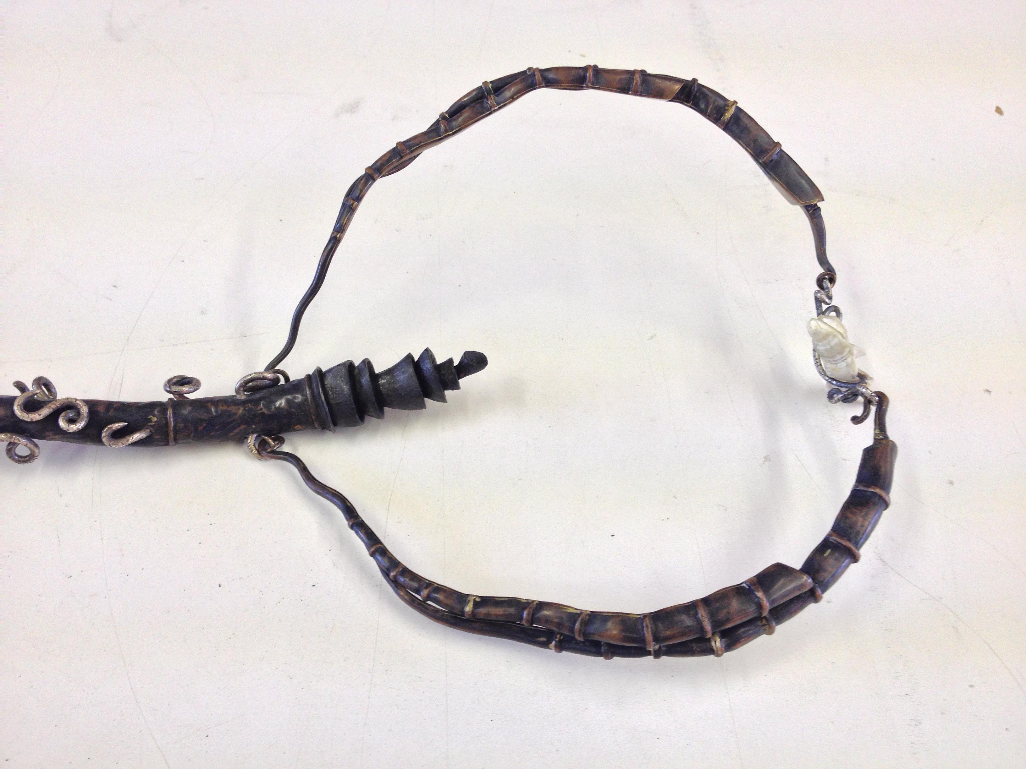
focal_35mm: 35
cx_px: 513
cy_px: 384
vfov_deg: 40.7
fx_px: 1037
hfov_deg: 52.6
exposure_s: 1/40
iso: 50
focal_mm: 4.28
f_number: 2.4
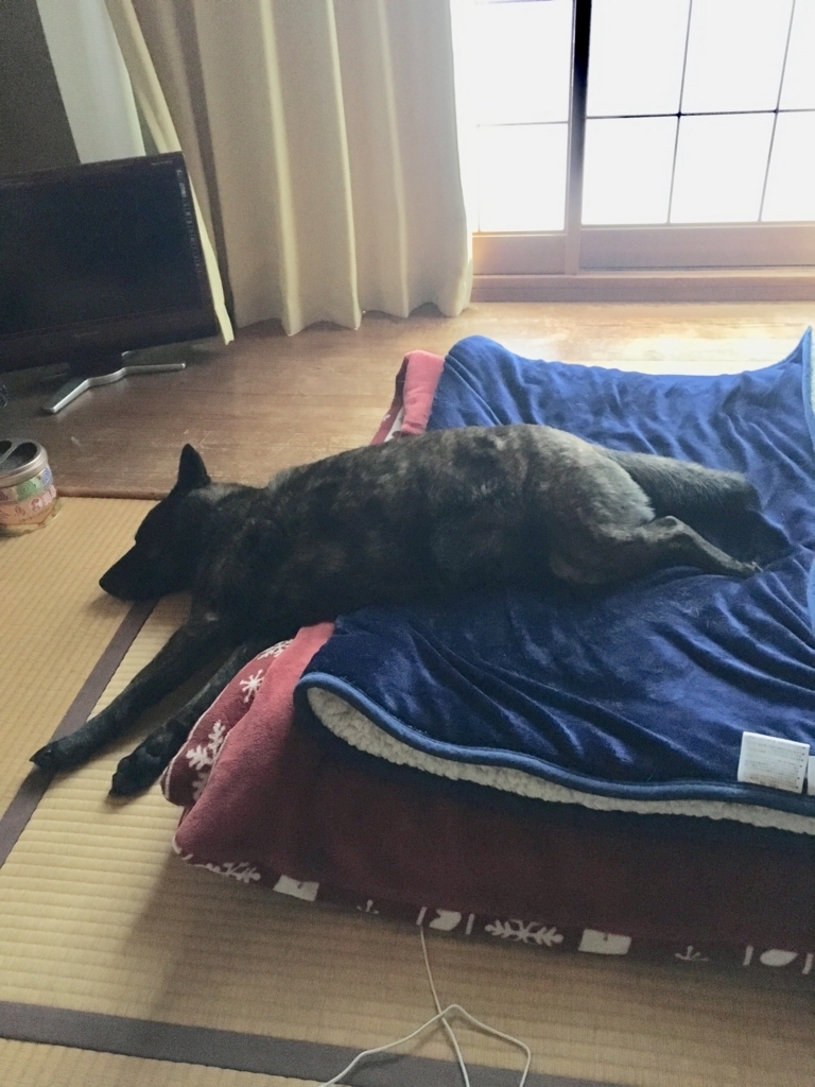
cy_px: 544
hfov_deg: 48.2
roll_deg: +3.5
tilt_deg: -36.5
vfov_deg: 61.7
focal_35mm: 29
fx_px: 910
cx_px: 408
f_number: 2.2
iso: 320
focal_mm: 4.15
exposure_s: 1/15
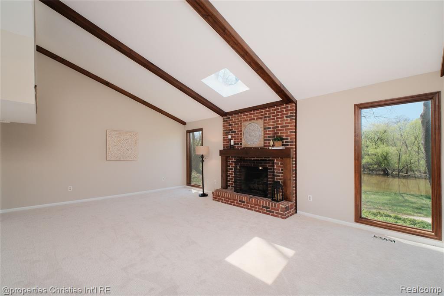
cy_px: 148
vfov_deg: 77.3
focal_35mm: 15
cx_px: 222
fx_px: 185
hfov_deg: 100.4
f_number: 6.4
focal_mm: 10
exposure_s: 1/250
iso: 800
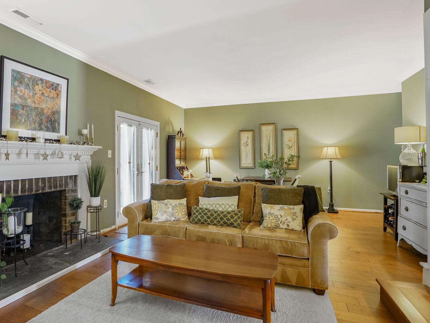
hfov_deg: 87.5
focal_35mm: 18
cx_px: 194
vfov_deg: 71.6
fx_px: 224
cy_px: 163
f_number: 8
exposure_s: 1/5
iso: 800
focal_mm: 16
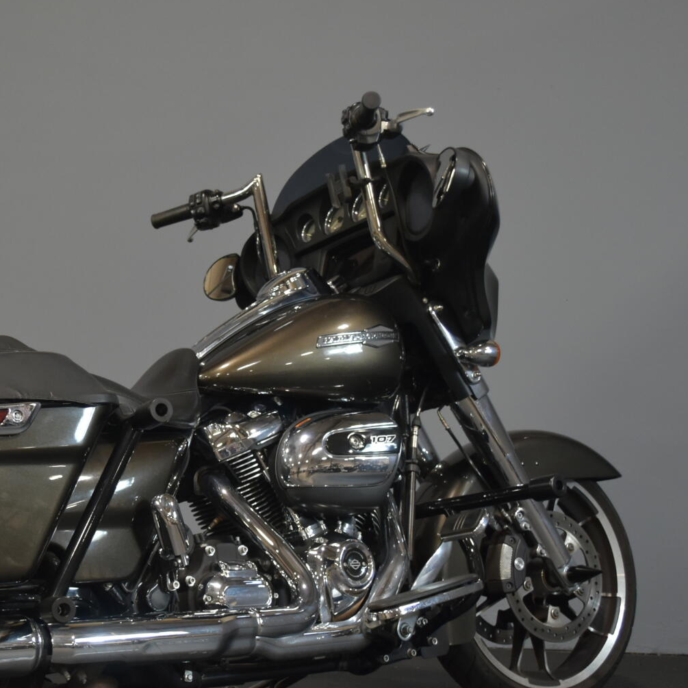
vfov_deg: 26.1
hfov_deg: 25.6
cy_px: 405
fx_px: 1484
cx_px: 125
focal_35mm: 66
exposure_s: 1/30
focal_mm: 26
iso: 900
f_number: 4.2
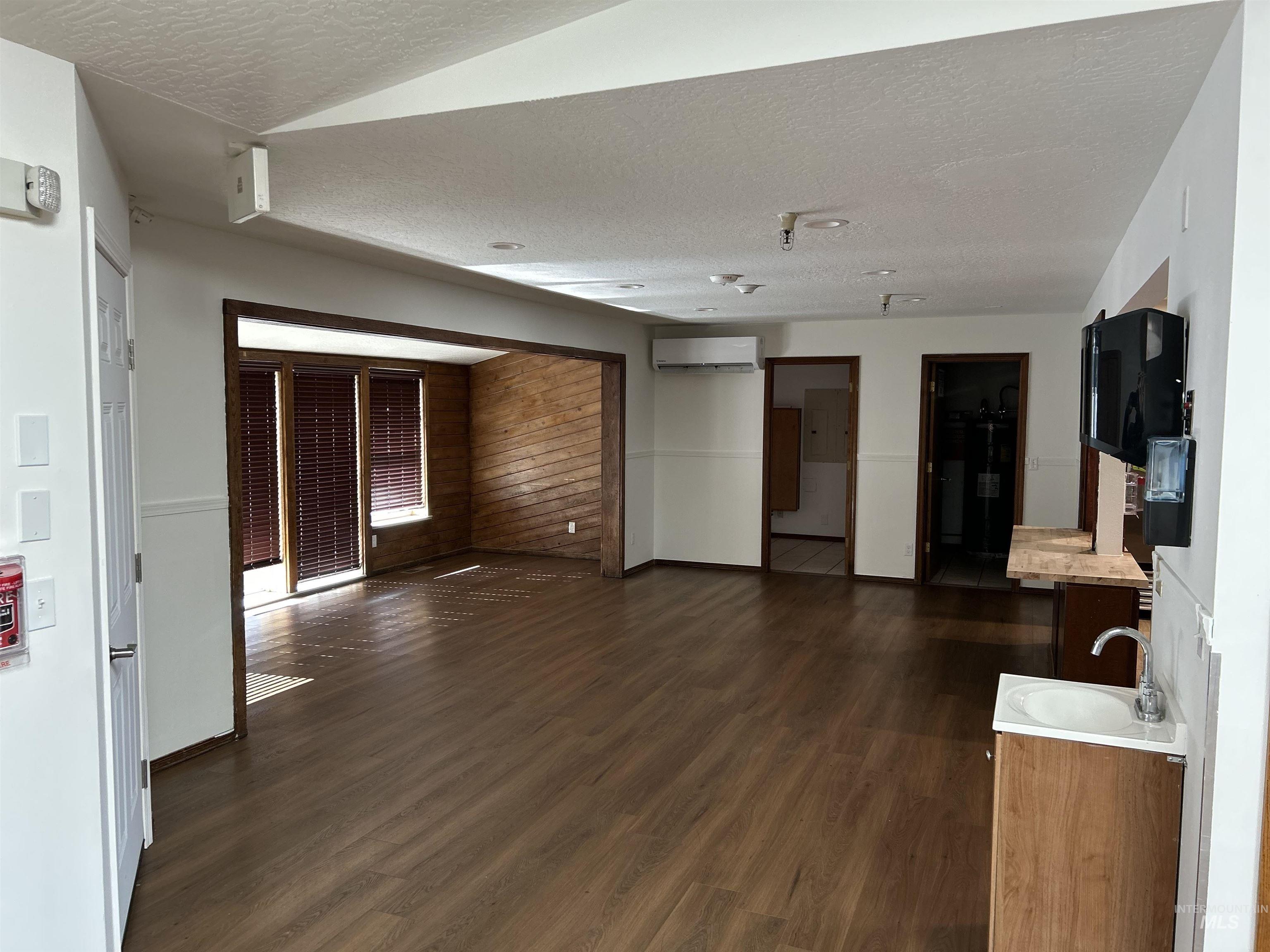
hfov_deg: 67.3
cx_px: 635
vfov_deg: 53.1
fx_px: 954
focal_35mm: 26
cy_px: 476
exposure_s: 1/60
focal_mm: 5.7
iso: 100
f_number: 1.5
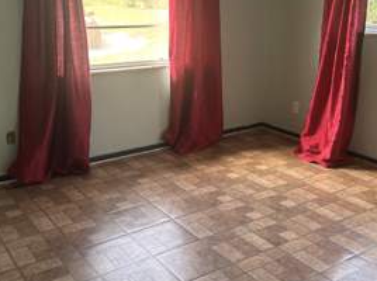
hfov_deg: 43.8
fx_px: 467
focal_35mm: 43
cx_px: 219
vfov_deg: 33.5
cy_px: 127
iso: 250
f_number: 1.78
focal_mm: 6.86
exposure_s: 1/115
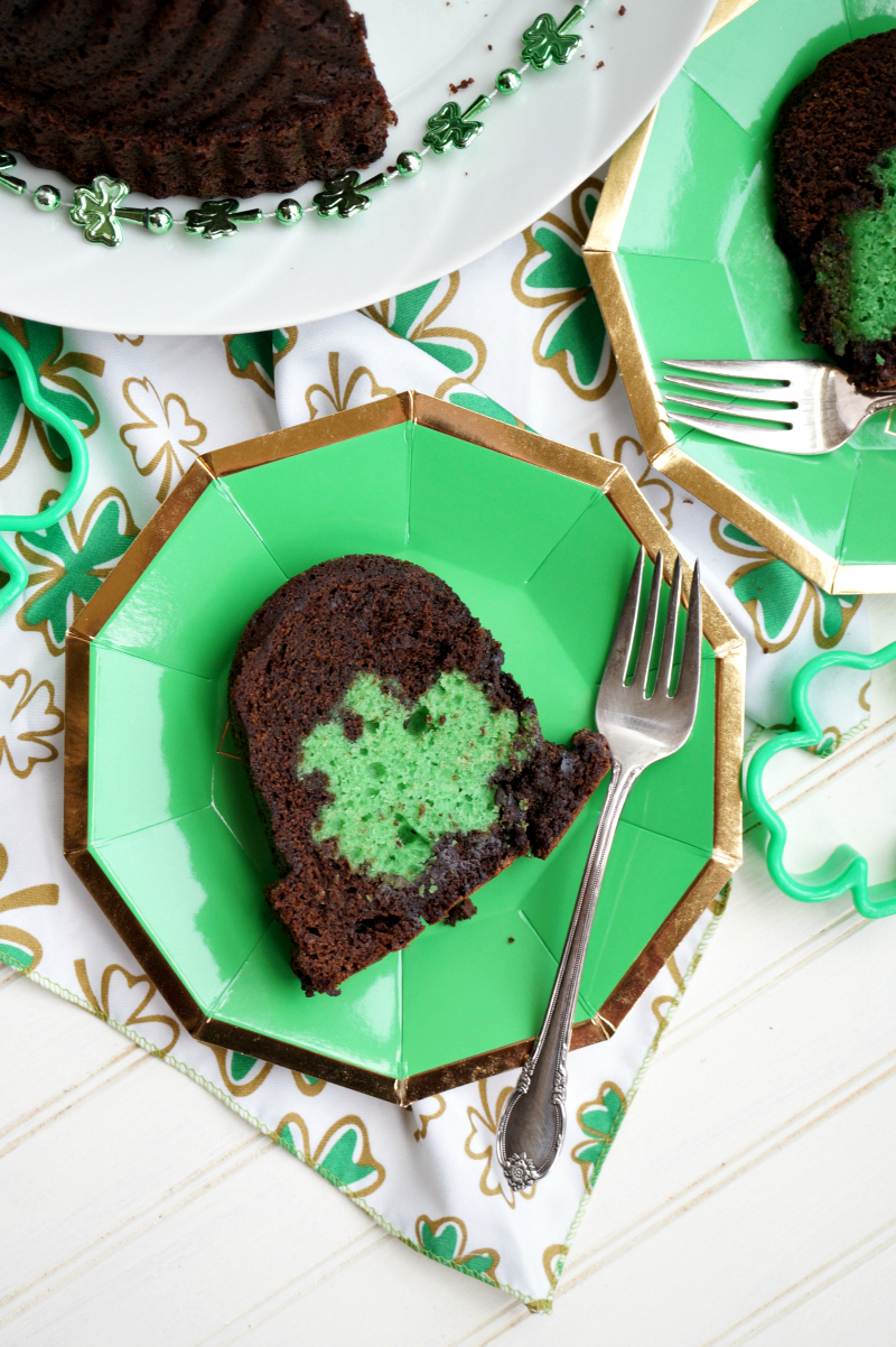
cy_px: 674
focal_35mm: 45
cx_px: 448
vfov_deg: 43.6
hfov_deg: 29.8
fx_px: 1682
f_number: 3.5
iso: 400
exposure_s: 1/40
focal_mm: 30
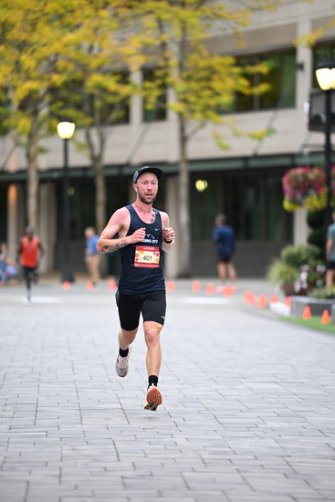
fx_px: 2790
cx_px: 168
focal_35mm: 200
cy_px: 251
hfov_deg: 6.9
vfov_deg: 10.3
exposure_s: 1/800
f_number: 2.8
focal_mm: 200
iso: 1600
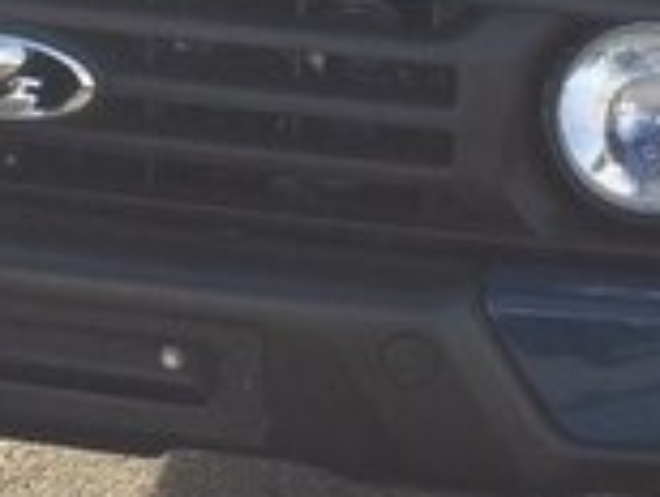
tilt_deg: -16.6
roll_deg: -2.4
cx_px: 304
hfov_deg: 15.9
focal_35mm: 124
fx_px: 2368
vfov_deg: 11.6
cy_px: -161
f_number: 2.2
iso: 32
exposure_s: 1/684
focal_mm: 4.15
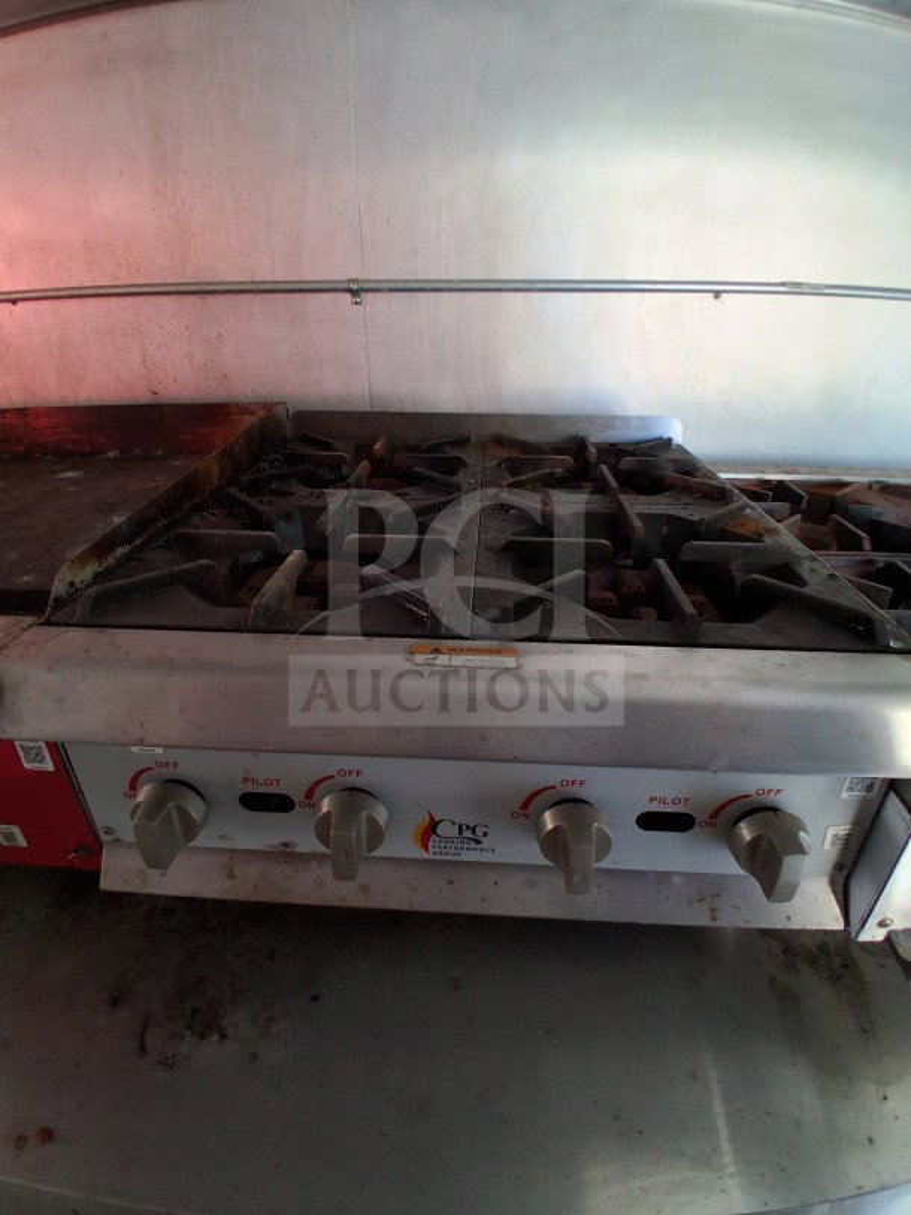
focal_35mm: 17
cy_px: 608
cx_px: 456
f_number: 2.2
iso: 200
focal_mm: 1.4
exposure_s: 1/40
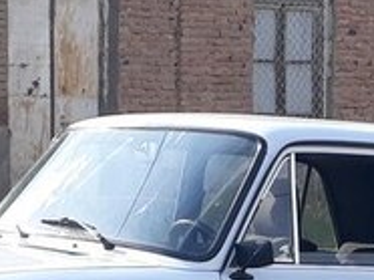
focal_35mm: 96
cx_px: 277
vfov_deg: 14.3
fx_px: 1036
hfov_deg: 20.3
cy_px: 426
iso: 40
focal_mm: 3.6
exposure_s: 1/675
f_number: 1.9
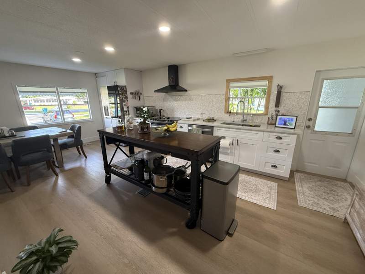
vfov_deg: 85.7
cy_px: 137
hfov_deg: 102.1
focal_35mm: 14
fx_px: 148
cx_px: 182
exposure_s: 1/120
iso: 320
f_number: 2.2
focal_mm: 2.22
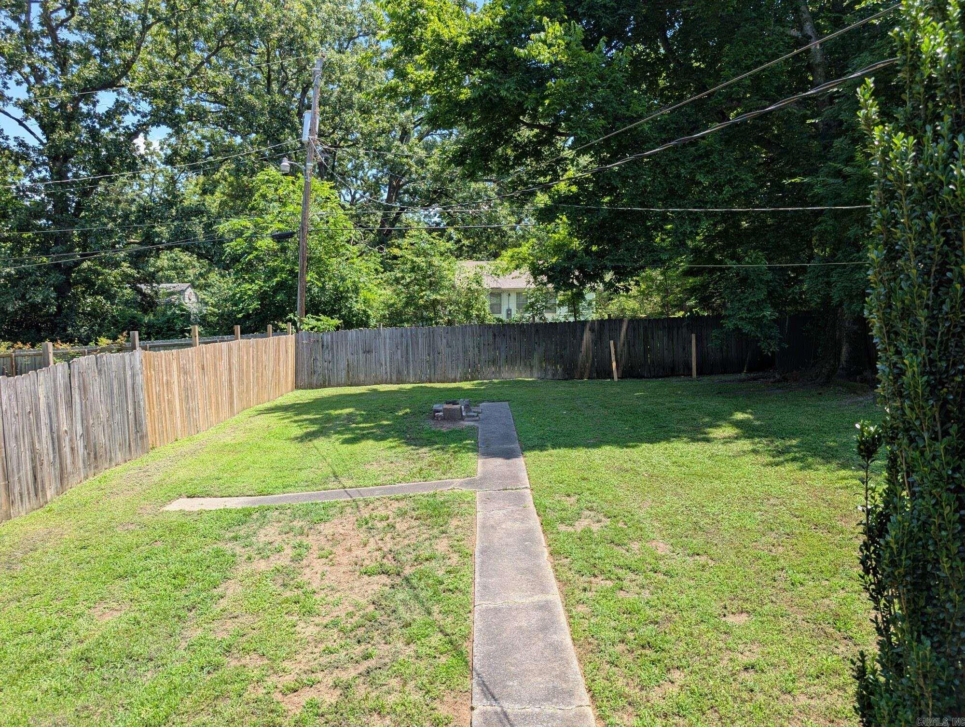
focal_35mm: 24
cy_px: 364
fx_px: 670
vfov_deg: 56.9
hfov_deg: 71.5
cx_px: 482
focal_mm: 6.9
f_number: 1.68
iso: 18
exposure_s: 1/375
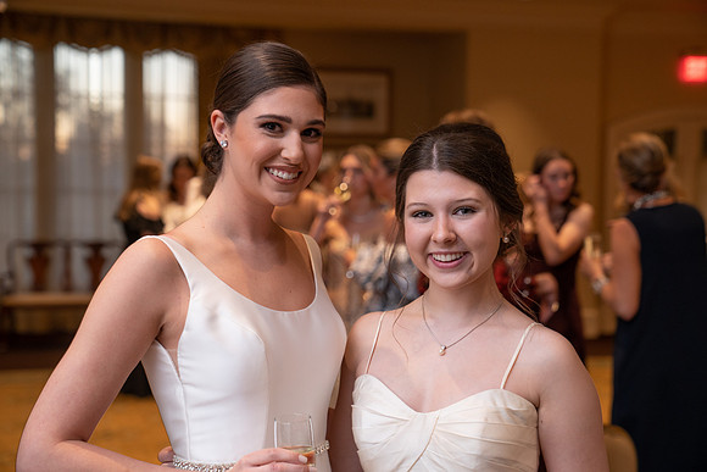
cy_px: 236
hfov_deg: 32.4
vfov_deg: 21.9
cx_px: 354
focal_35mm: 62
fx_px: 1218
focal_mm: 62
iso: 800
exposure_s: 1/50
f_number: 3.5
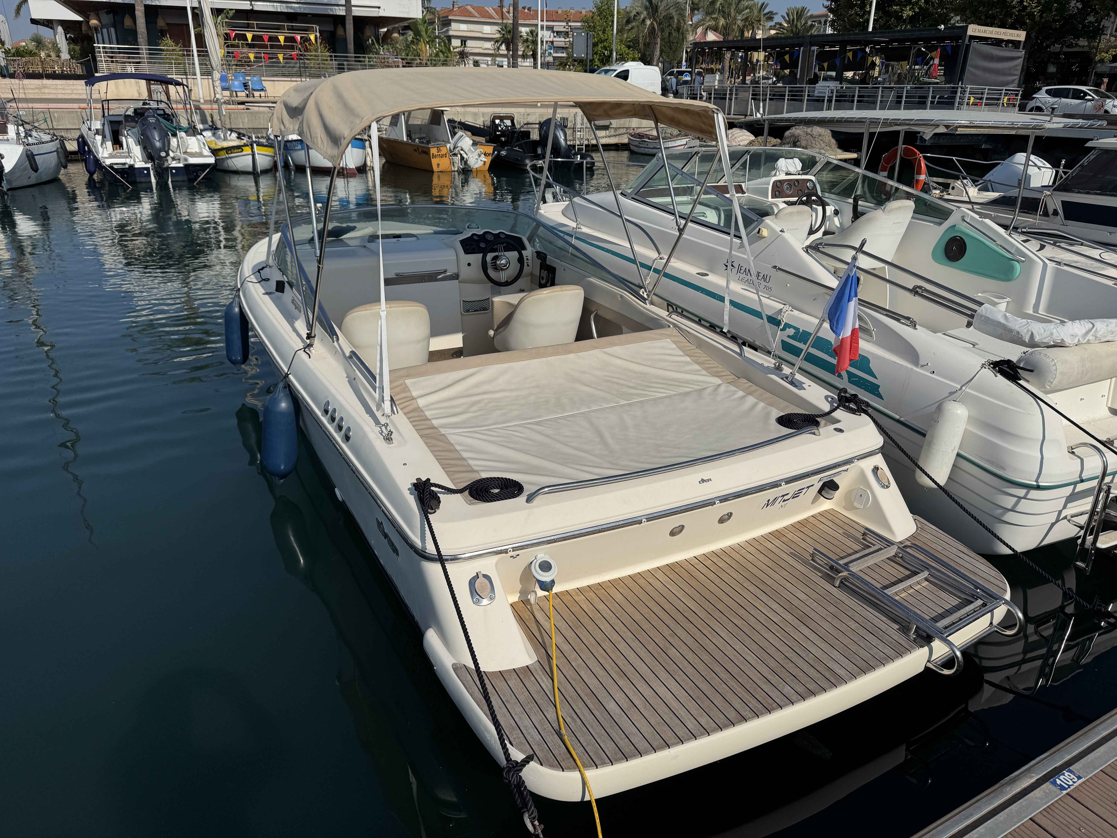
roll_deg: -0.9
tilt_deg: -21.1
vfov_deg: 56.8
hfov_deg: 71.6
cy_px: 419
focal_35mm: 24
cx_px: 558
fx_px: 774
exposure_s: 1/12346
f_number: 1.78
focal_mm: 6.76
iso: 80
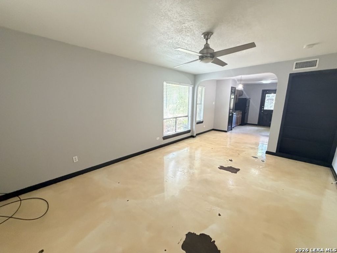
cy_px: 126
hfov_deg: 102.1
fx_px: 136
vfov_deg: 85.7
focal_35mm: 14
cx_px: 168
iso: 640
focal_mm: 2.22
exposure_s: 1/60
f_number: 2.2
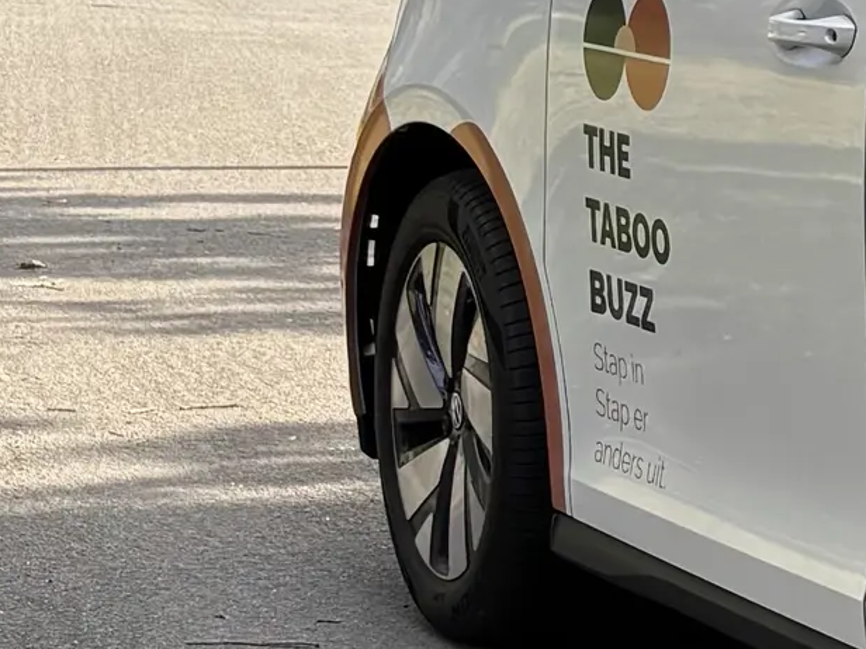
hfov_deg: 14.8
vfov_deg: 13.7
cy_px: 316
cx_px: 1759
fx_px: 2702
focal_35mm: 108
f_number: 1.6
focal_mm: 5.96
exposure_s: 1/393
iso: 50
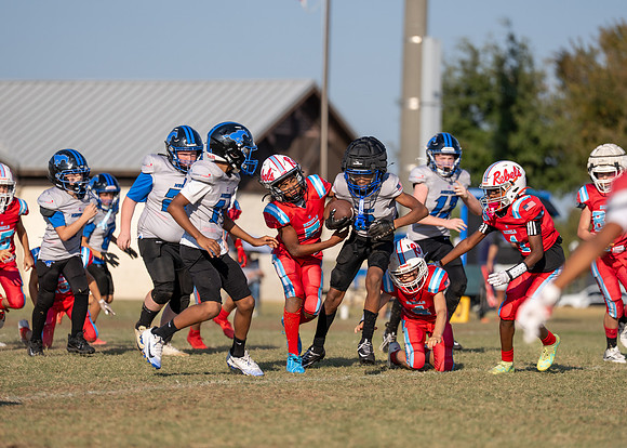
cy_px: 223
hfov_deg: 9.2
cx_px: 337
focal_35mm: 219
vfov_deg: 6.6
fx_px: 3901
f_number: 3.2
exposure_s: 1/3200
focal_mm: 200
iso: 125
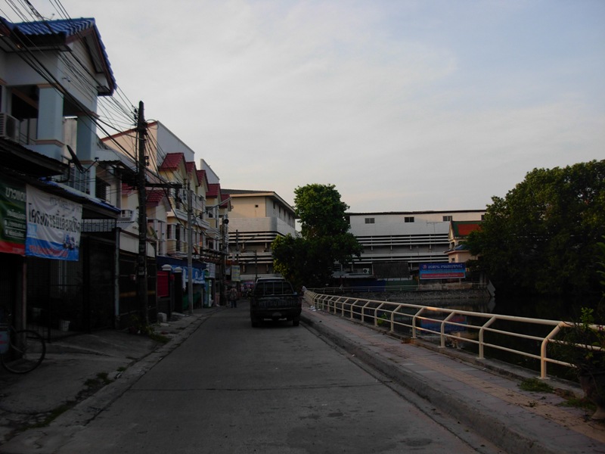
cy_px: 227
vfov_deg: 37.7
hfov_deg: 49.0
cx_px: 302
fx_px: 664
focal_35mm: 38
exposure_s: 1/443
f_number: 2.9
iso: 79
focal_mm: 6.3
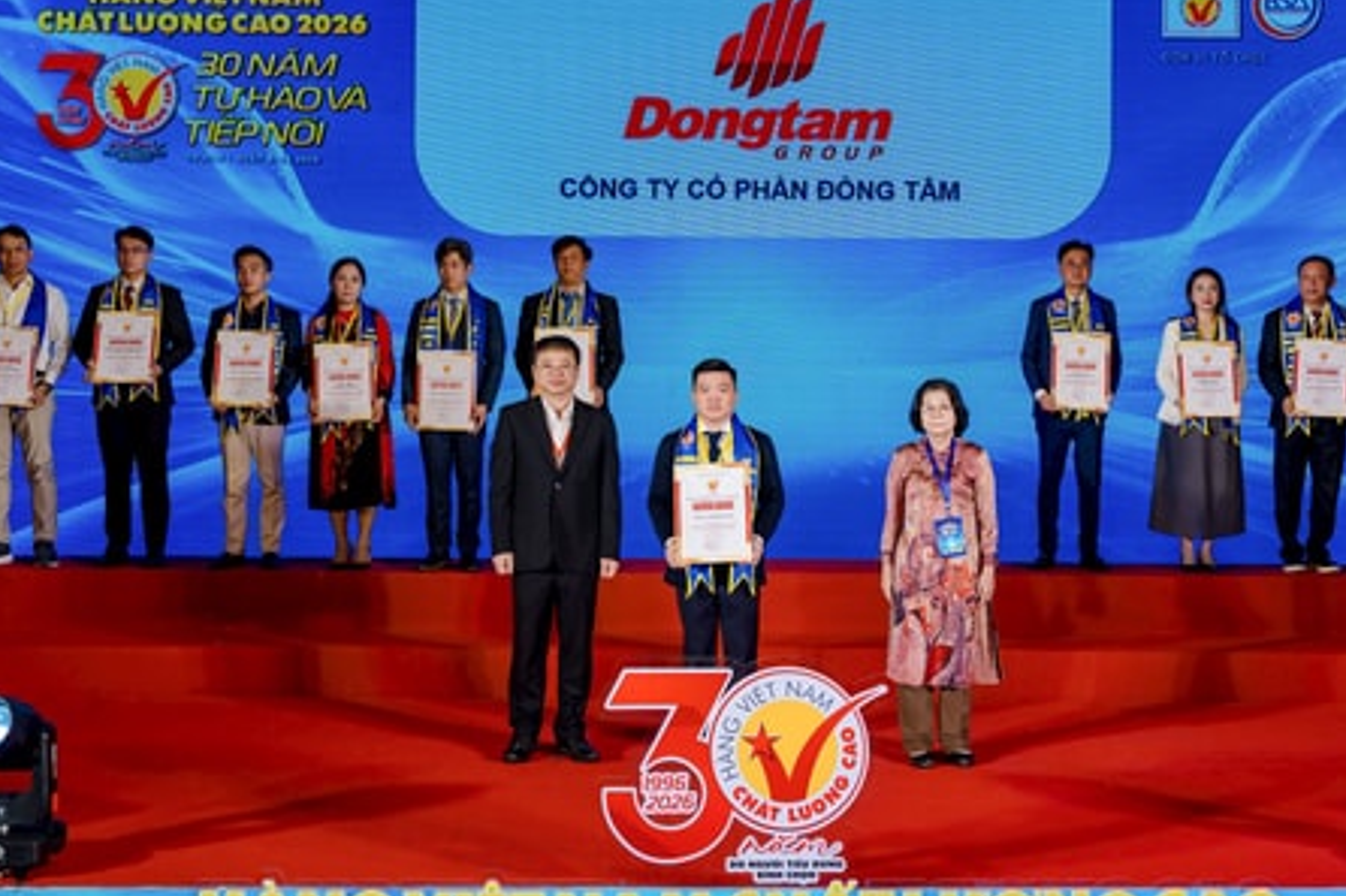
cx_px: 751
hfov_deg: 42.5
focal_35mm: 46
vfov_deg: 29.1
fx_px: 1728
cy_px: 425
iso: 400
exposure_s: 1/250
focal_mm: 38.2
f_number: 3.5
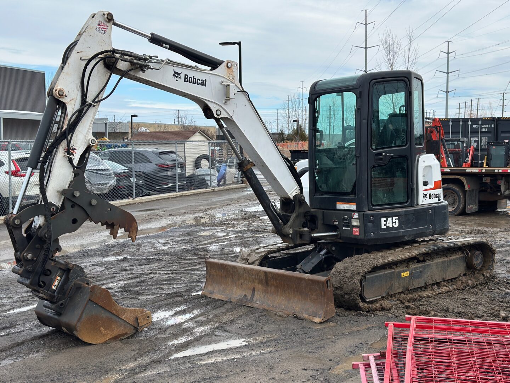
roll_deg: +0.3
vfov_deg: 30.3
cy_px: 192
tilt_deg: -2.9
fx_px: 707
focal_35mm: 48
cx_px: 255
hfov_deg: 39.7
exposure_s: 1/3731
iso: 100
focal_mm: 6.86
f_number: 1.78
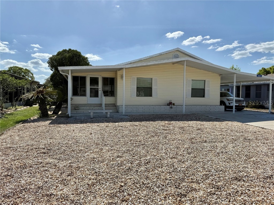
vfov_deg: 56.8
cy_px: 102
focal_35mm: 24
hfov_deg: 71.6
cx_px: 137
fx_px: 190
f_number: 1.78
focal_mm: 6.76
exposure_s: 1/8130
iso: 80
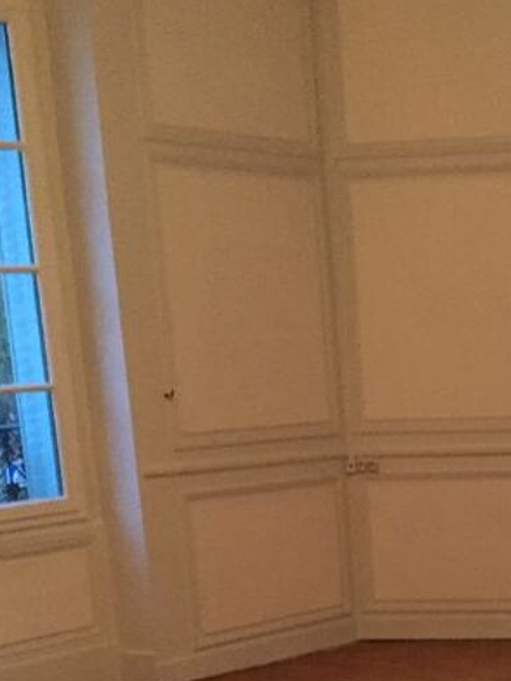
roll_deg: +1.8
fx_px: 1455
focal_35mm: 74
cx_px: 542
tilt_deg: -14.9
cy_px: 753
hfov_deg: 19.2
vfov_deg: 24.5
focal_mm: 4.15
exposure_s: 1/17
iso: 320
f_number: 2.2
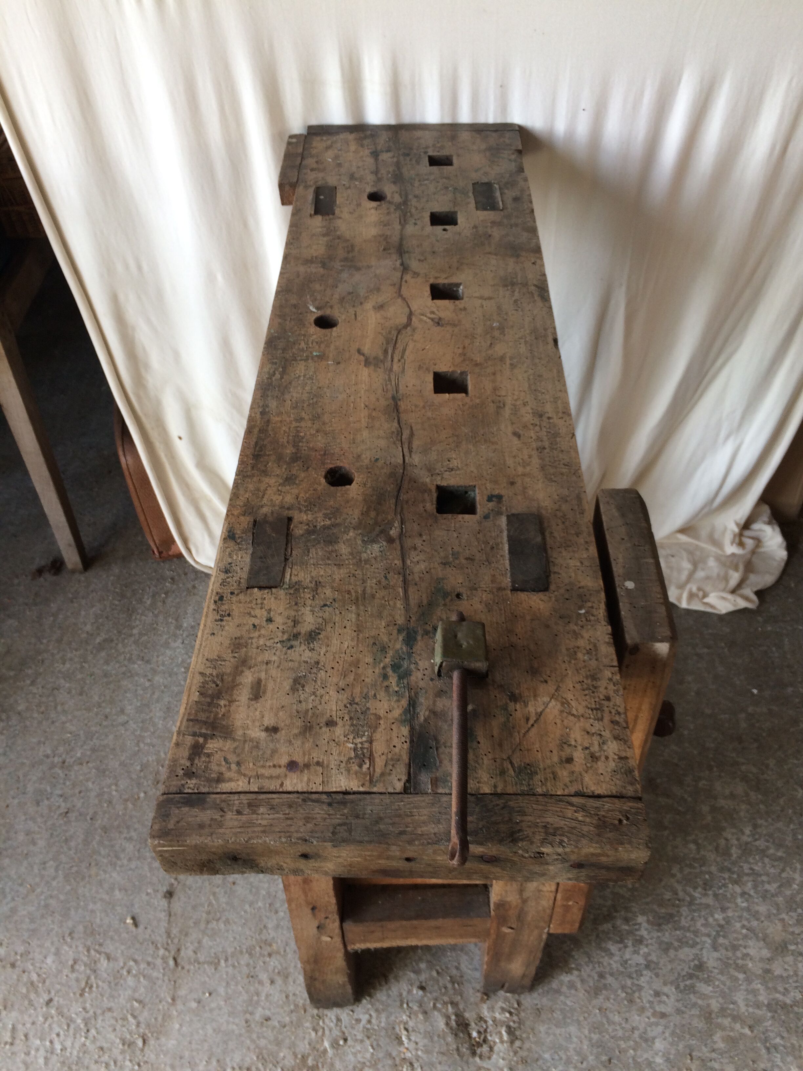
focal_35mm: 29
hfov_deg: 48.2
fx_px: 897
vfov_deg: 61.7
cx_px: 402
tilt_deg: -47.8
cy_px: 536
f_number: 2.2
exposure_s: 1/50
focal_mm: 4.15
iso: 40
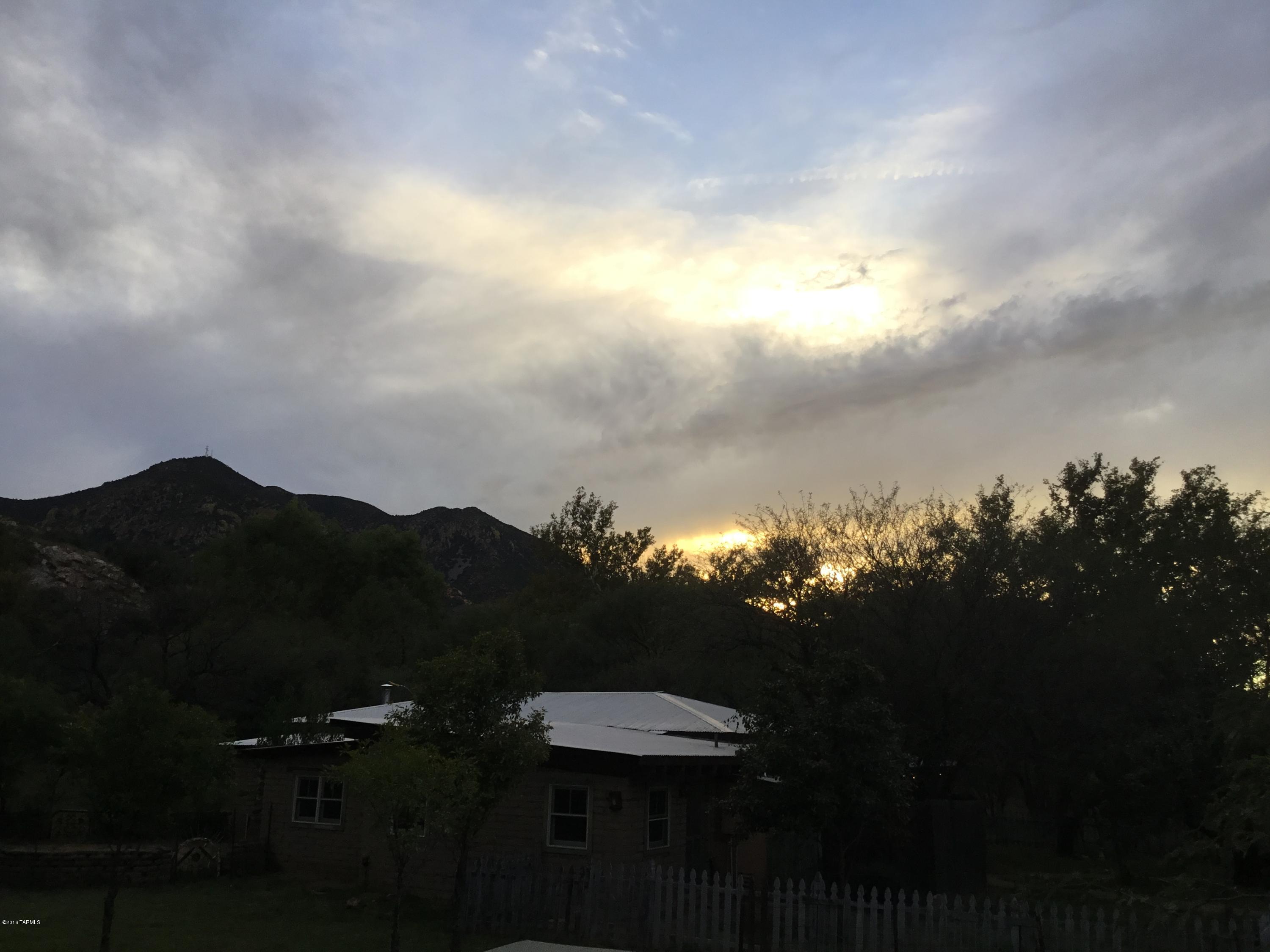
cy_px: 476
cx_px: 635
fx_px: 1137
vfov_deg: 45.4
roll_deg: -0.7
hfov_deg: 58.4
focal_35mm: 31
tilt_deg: +12.3
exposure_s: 1/141
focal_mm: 3.3
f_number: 2.4
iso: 25
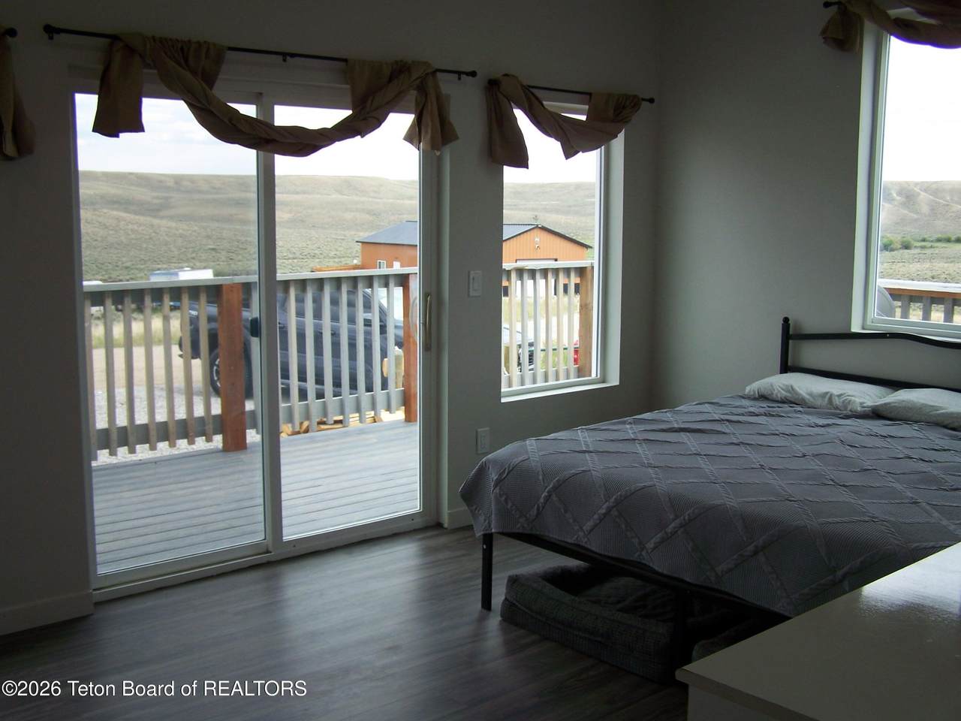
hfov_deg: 49.0
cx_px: 480
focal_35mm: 38
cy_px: 360
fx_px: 1055
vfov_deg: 37.7
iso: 64
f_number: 2.8
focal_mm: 6.3
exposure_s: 1/160
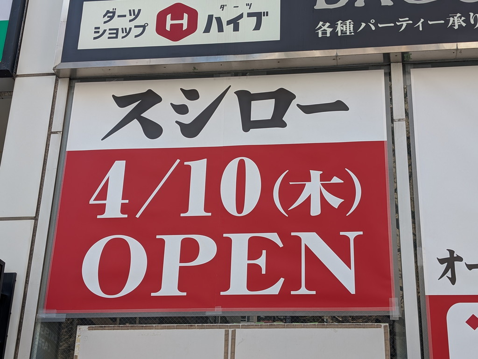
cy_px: 180
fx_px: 677
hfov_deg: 38.9
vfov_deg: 29.7
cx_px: 239
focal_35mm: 49
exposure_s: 1/173
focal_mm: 6.9
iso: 19
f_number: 1.68
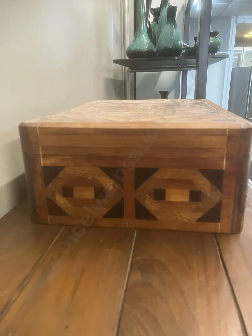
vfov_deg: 63.4
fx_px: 272
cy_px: 168
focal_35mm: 28
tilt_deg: -16.3
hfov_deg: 49.7
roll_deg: +0.1
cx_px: 126
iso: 320
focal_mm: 3.99
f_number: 1.8
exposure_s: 1/50
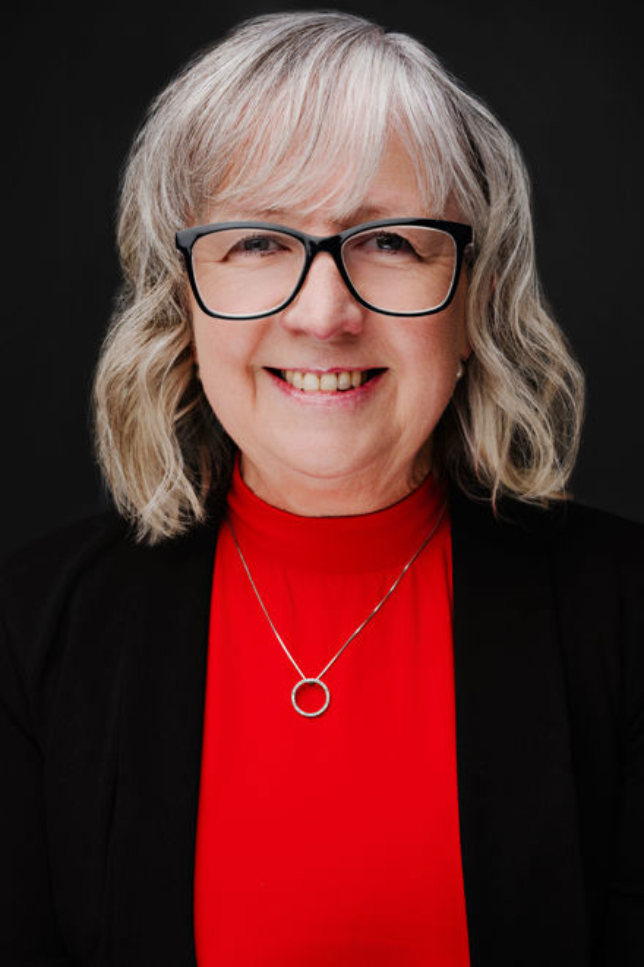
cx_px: 322
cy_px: 484
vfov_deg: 39.6
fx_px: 1342
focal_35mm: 50
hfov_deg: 27.0
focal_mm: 50
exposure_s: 1/160
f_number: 8
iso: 40
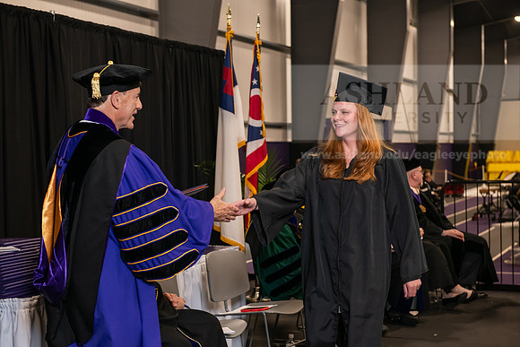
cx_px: 260
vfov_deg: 20.6
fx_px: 954
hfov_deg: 30.5
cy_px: 174
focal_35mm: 66
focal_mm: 66
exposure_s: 1/125
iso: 1600
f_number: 5
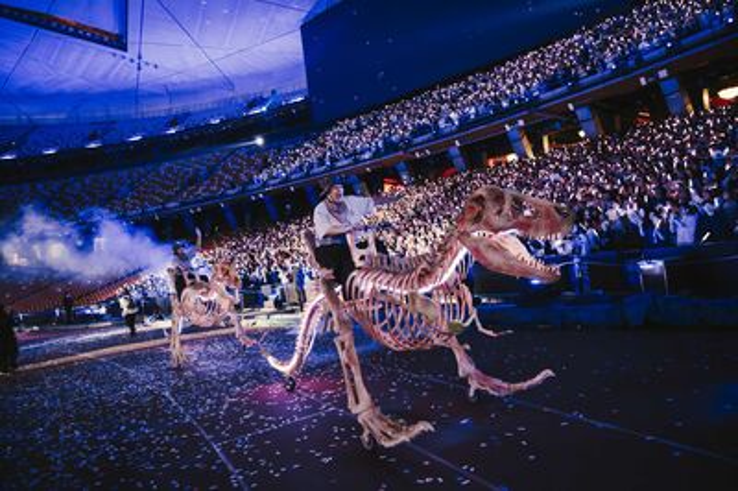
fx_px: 492
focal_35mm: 24
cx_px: 369
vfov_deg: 53.1
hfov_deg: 73.8
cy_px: 246
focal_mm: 24
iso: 8000
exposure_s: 1/200
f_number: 4
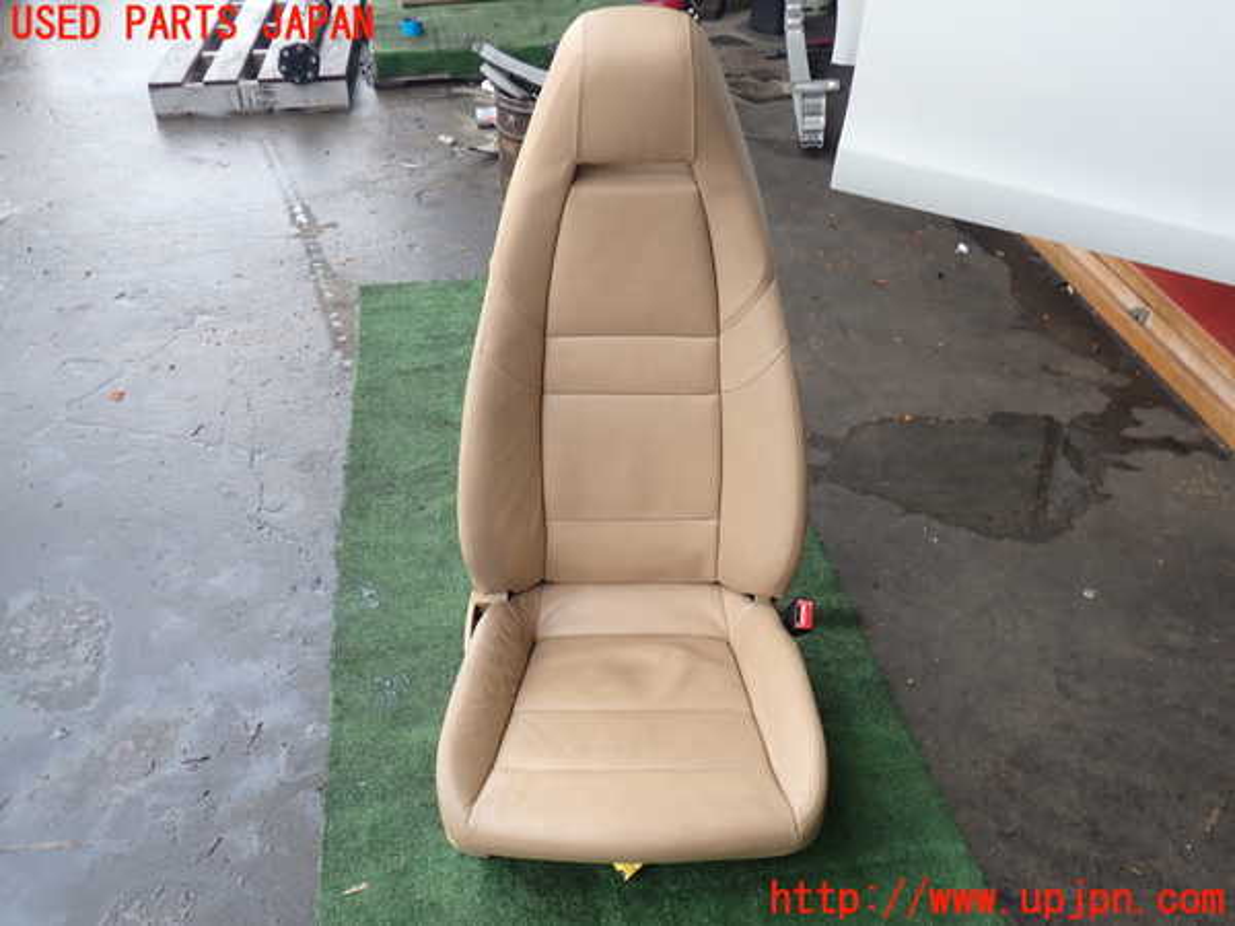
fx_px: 1070
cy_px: 463
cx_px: 618
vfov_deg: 46.8
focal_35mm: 30
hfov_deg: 60.0
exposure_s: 1/125
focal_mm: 5.4
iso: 100
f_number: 2.3
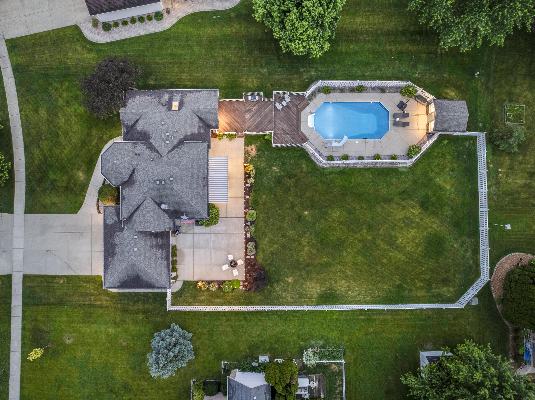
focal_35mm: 24
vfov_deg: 56.8
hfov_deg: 71.6
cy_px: 200
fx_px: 371
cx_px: 268
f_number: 2.8
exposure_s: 1/10
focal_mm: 12.29
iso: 750
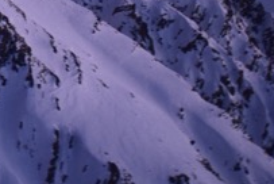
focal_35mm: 136
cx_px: -103
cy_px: -87
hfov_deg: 14.3
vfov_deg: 9.8
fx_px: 1037
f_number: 3.5
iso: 1600
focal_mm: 18
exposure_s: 1/2.5
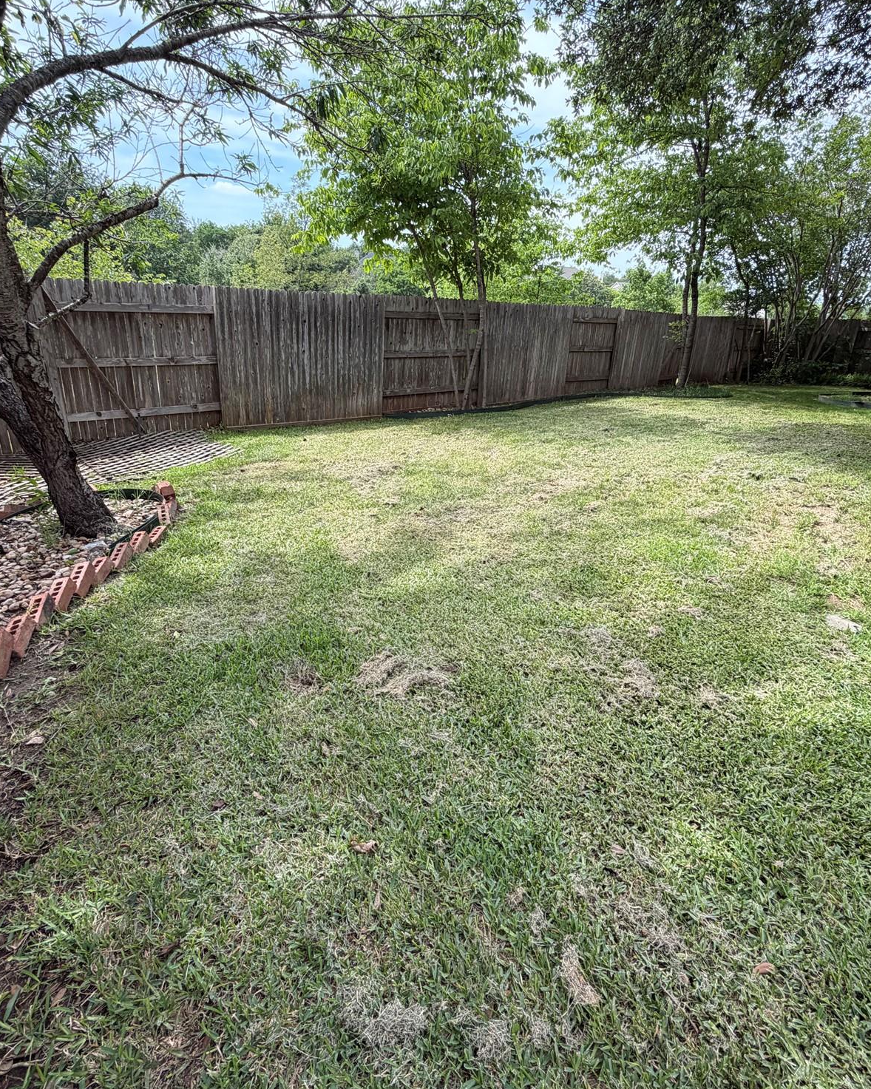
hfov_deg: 70.7
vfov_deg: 83.3
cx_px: 476
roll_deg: -3.4
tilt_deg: -20.8
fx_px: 612
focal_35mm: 19
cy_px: 525
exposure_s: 1/408
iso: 50
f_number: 2.2
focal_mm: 2.22
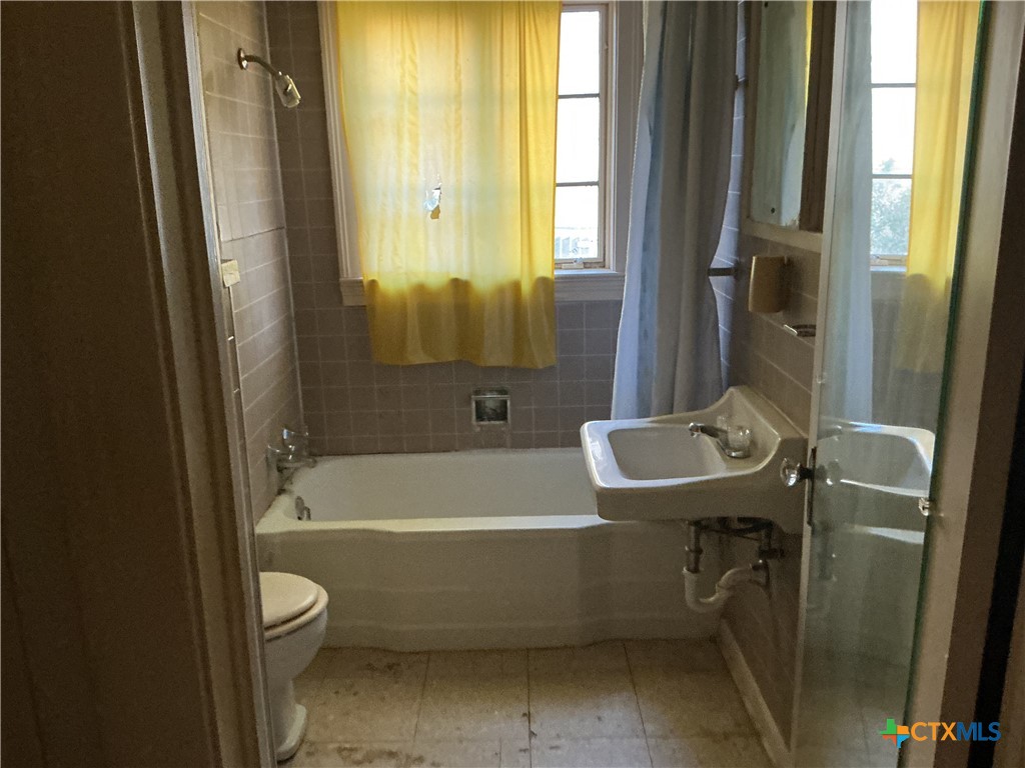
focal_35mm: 29
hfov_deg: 61.7
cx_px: 512
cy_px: 384
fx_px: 859
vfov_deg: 48.2
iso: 250
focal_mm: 3
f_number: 1.8
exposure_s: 1/30
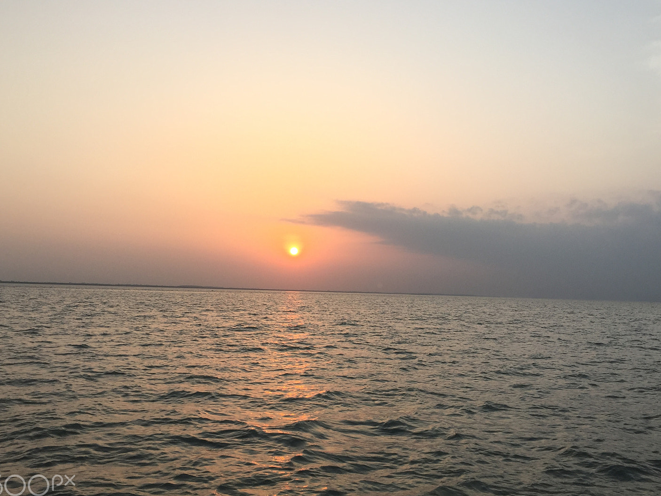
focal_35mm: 33
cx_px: 335
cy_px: 265
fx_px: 630
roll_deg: -1.1
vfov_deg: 42.9
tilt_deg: +3.8
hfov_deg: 55.3
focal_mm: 4.15
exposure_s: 1/549
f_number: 2.2
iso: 32
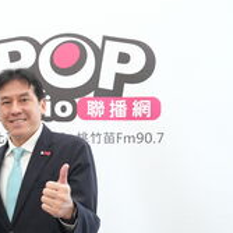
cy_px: 165
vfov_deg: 27.9
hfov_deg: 25.8
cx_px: -29
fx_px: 465
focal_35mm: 61
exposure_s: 1/125
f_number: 4.5
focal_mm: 20
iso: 2500
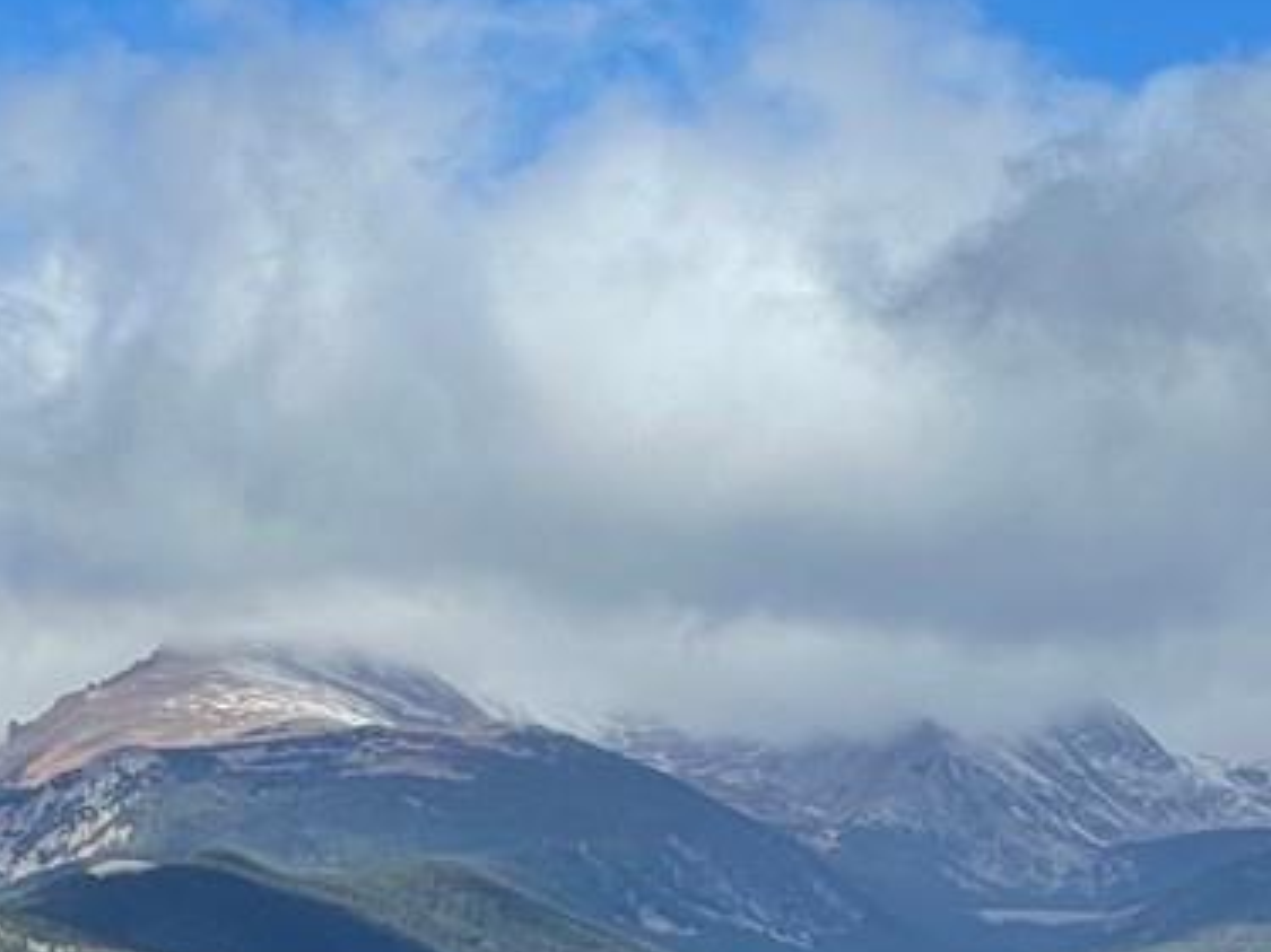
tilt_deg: -3.1
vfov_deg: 6.5
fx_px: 8149
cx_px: 1871
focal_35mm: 222
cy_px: 1674
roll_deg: -0.6
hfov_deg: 8.7
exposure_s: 1/1597
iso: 25
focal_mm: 6
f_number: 2
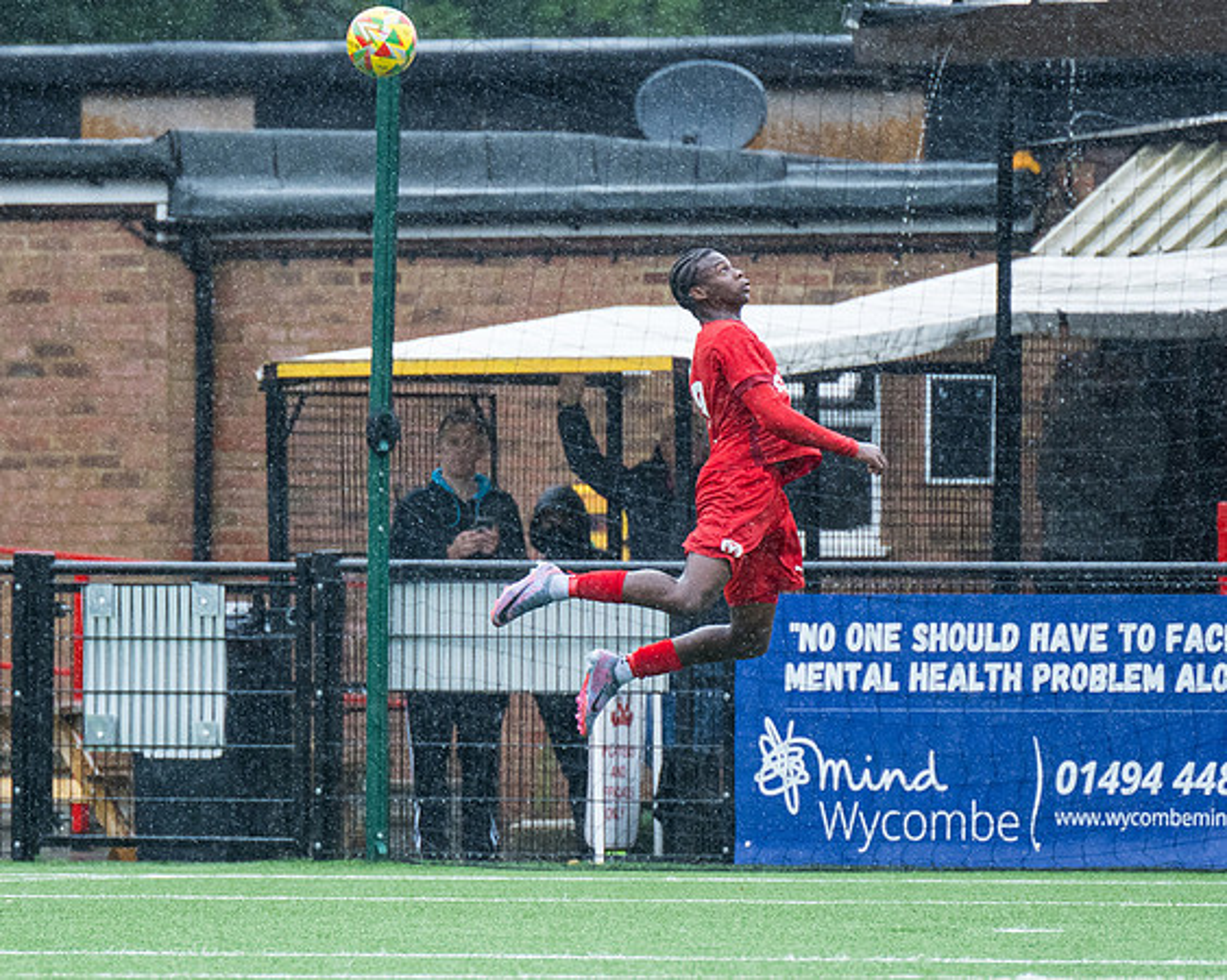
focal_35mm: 667
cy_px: 636
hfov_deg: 2.9
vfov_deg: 2.3
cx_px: 597
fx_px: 24224
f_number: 4
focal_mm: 280
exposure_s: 1/1600
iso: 1000
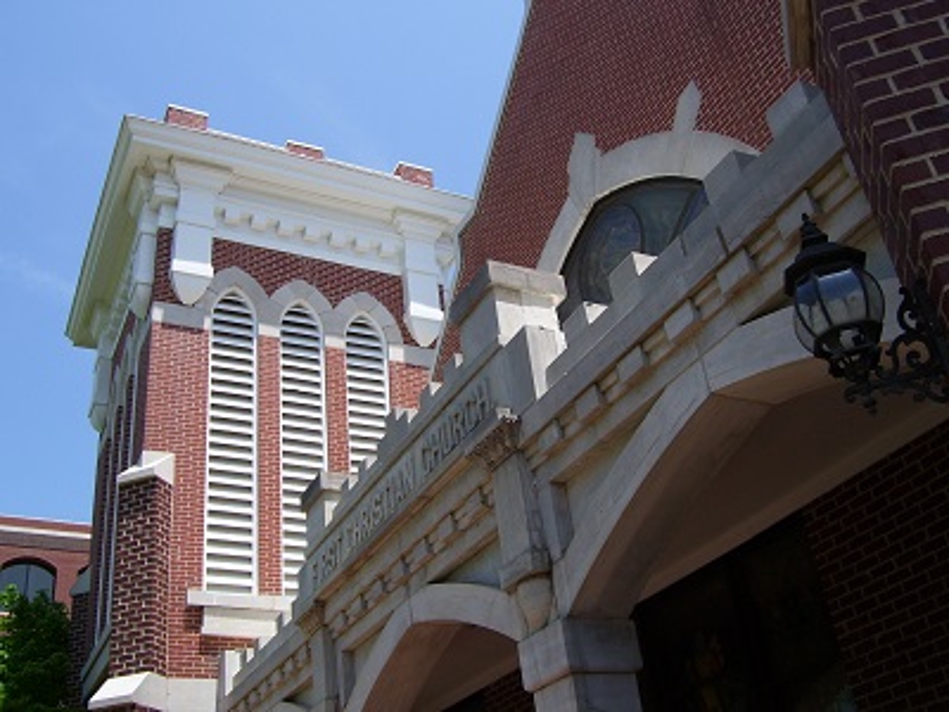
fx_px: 987
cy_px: 356
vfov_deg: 39.7
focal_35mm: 36
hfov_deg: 51.4
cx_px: 474
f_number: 4.8
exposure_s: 1/500
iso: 80
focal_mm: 6
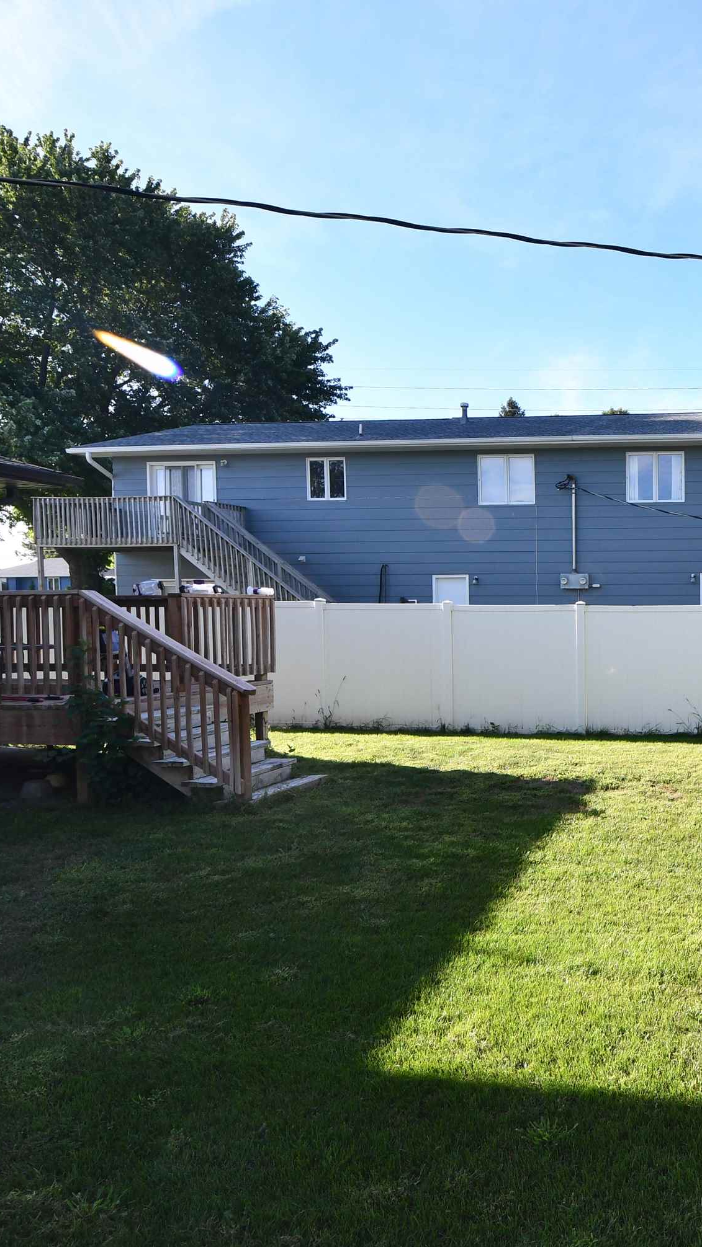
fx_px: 794
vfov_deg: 76.3
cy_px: 624
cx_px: 718
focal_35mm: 24
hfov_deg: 41.0
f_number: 8
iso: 200
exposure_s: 1/250
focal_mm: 10
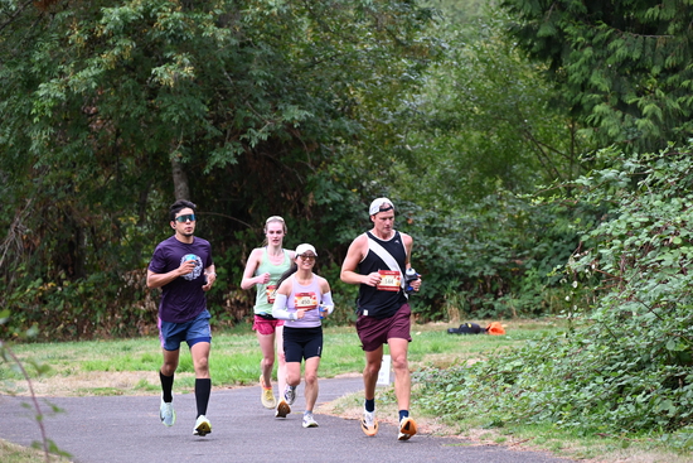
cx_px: 346
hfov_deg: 10.3
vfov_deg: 6.9
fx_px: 3851
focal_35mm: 200
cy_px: 232
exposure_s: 1/250
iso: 900
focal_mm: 200
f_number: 6.3
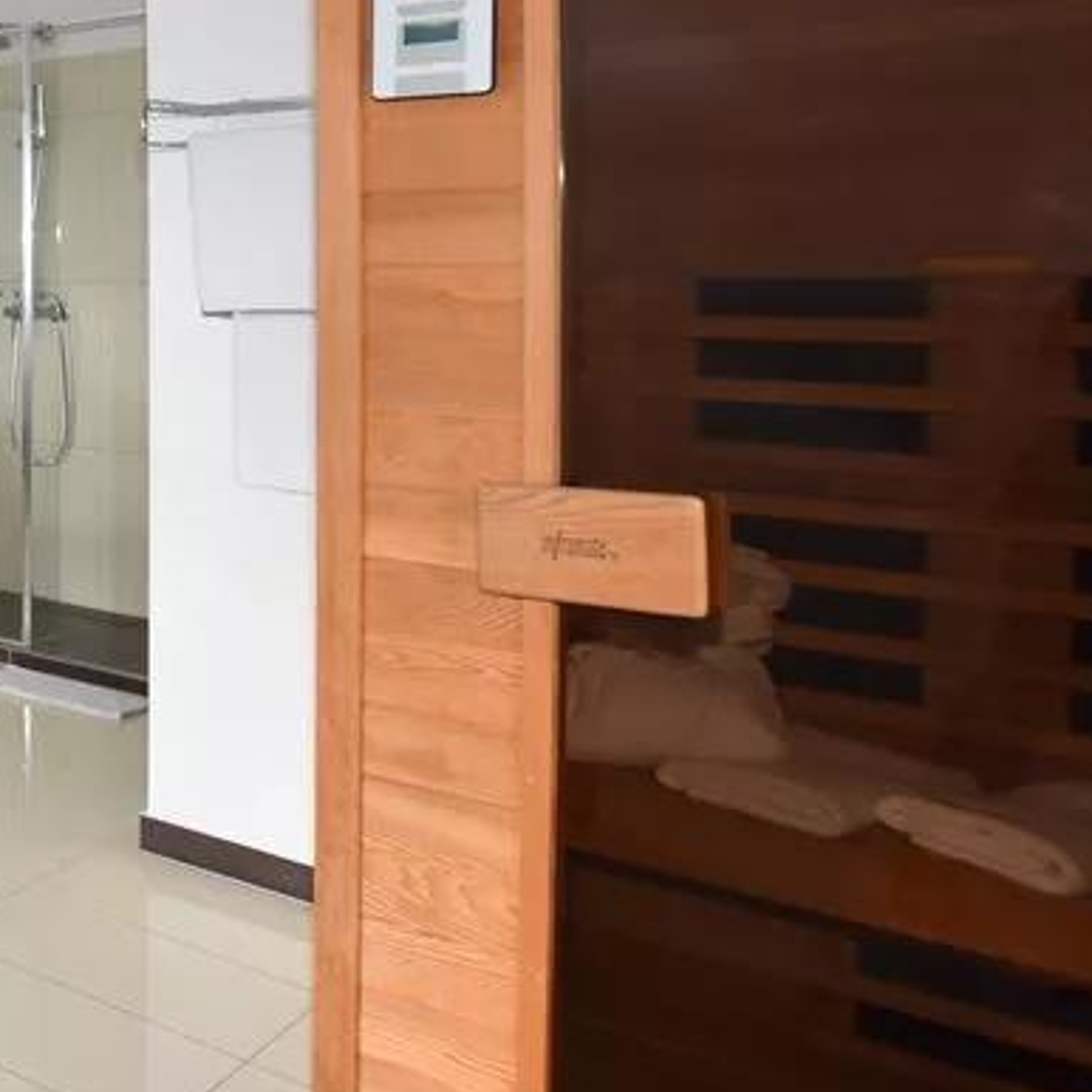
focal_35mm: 38
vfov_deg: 42.7
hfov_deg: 30.8
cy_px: 289
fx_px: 1356
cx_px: -427
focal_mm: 10
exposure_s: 1/60
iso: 640
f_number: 4
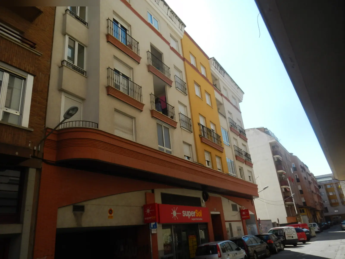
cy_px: 130
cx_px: 172
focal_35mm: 25
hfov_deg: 69.4
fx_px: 249
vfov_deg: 54.9
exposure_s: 1/1250
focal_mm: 4.5
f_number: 3.2
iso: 125
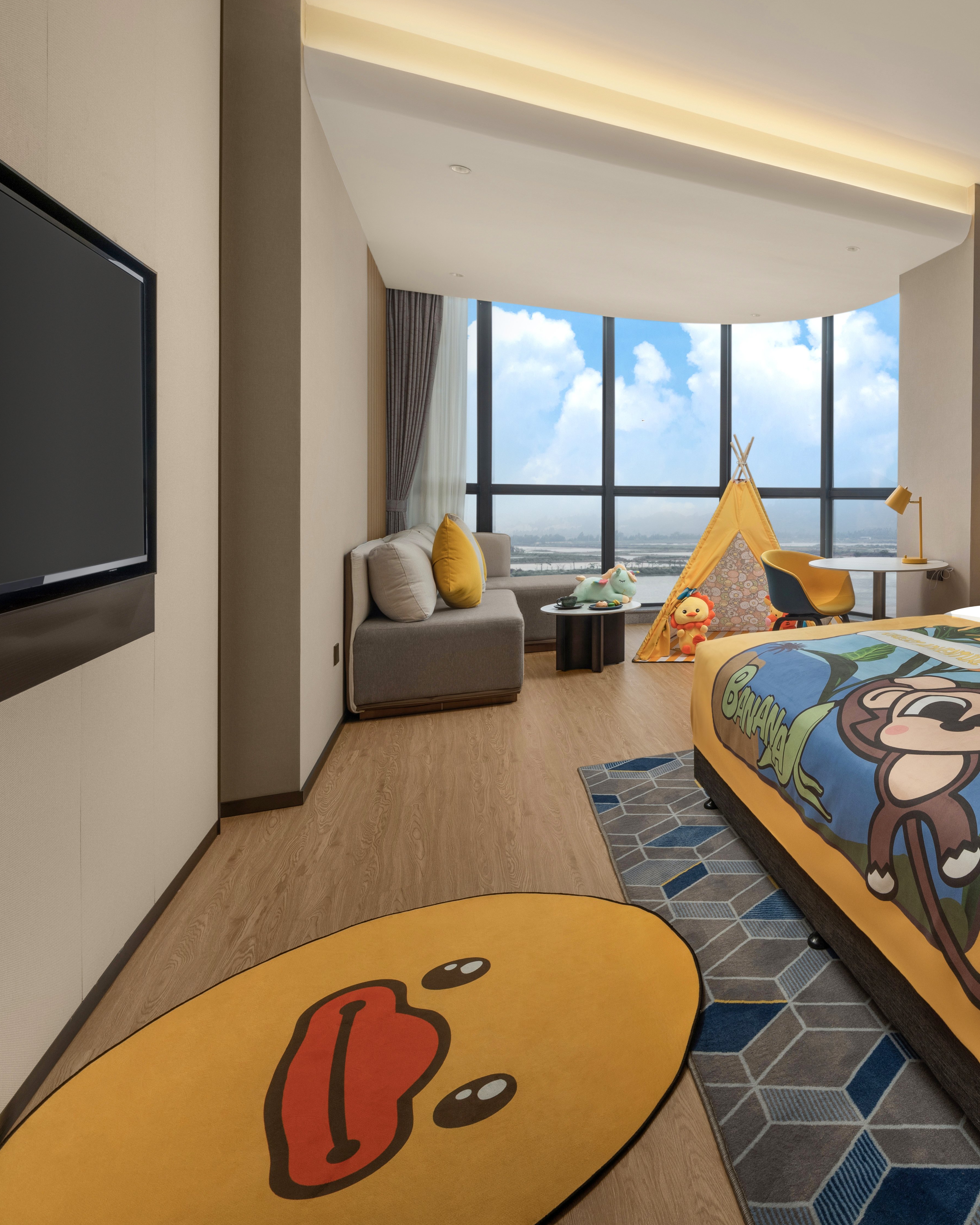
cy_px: 503
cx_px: 906
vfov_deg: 79.6
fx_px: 725
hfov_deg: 57.2
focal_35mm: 20
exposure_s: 1/30
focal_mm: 12
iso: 160
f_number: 10
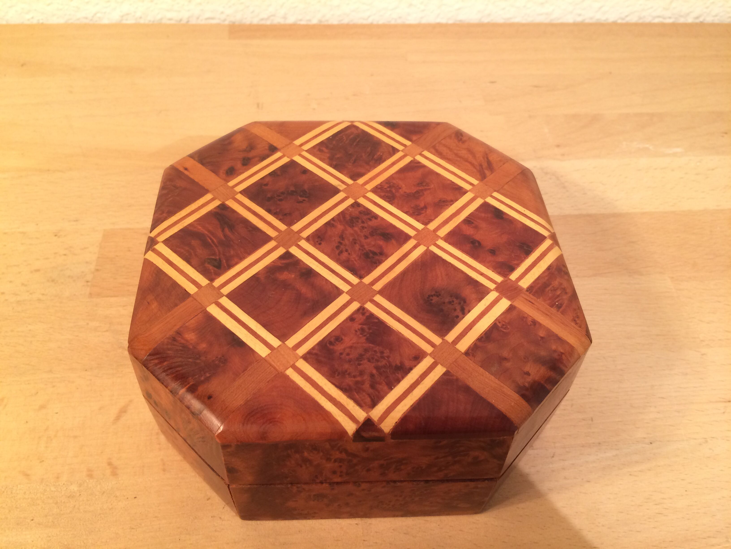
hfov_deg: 61.7
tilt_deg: -48.6
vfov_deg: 48.2
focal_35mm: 29
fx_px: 612
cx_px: 366
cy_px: 274
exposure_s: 1/33
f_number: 2.2
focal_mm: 4.15
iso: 100
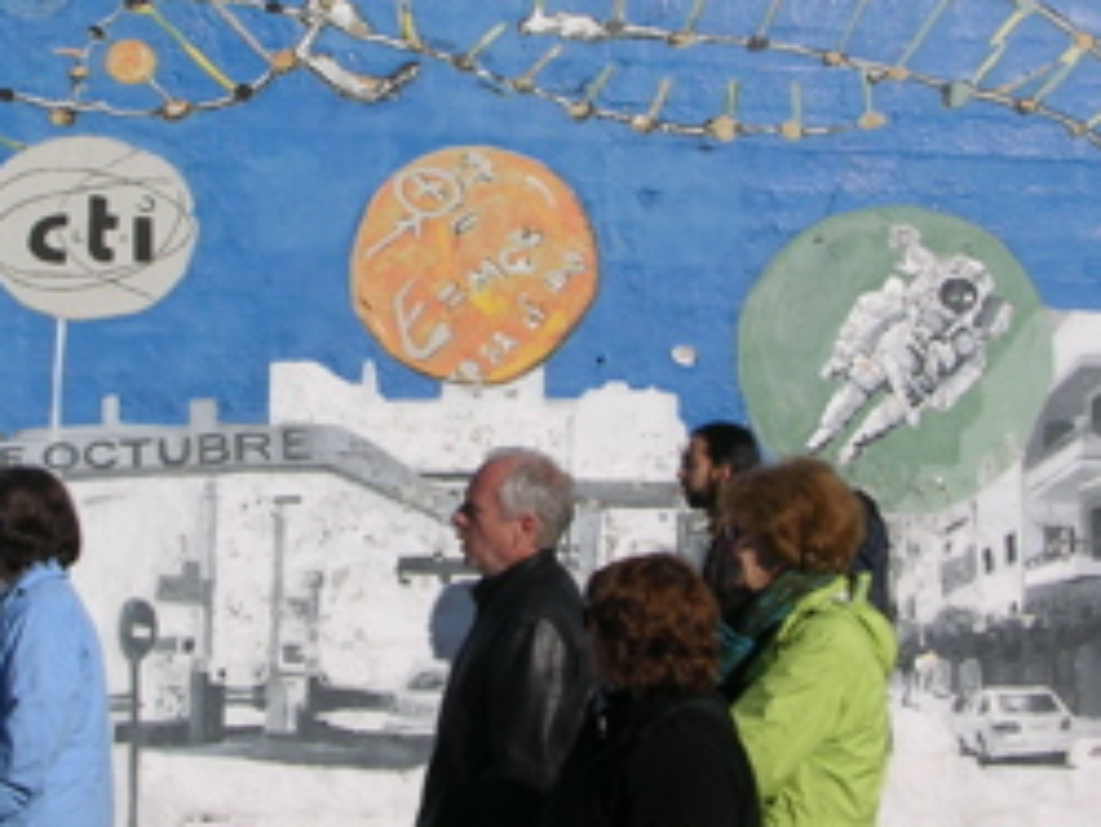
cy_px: 287
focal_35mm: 90
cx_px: 376
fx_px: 2864
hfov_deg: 21.7
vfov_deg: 16.4
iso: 50
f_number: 7.1
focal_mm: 8.9
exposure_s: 1/269
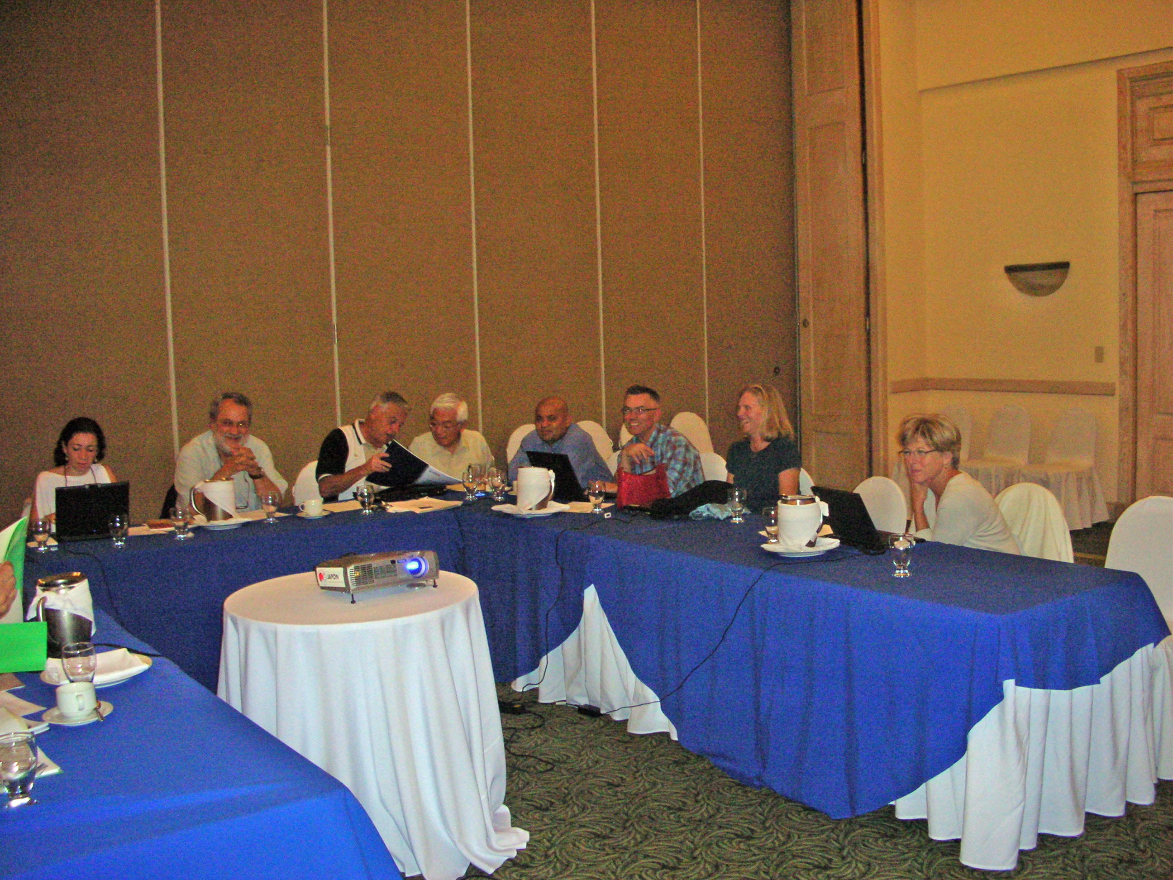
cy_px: 440
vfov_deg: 40.7
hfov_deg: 52.6
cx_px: 586
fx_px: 1186
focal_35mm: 35
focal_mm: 5.8
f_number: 3
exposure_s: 1/60.1
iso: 200
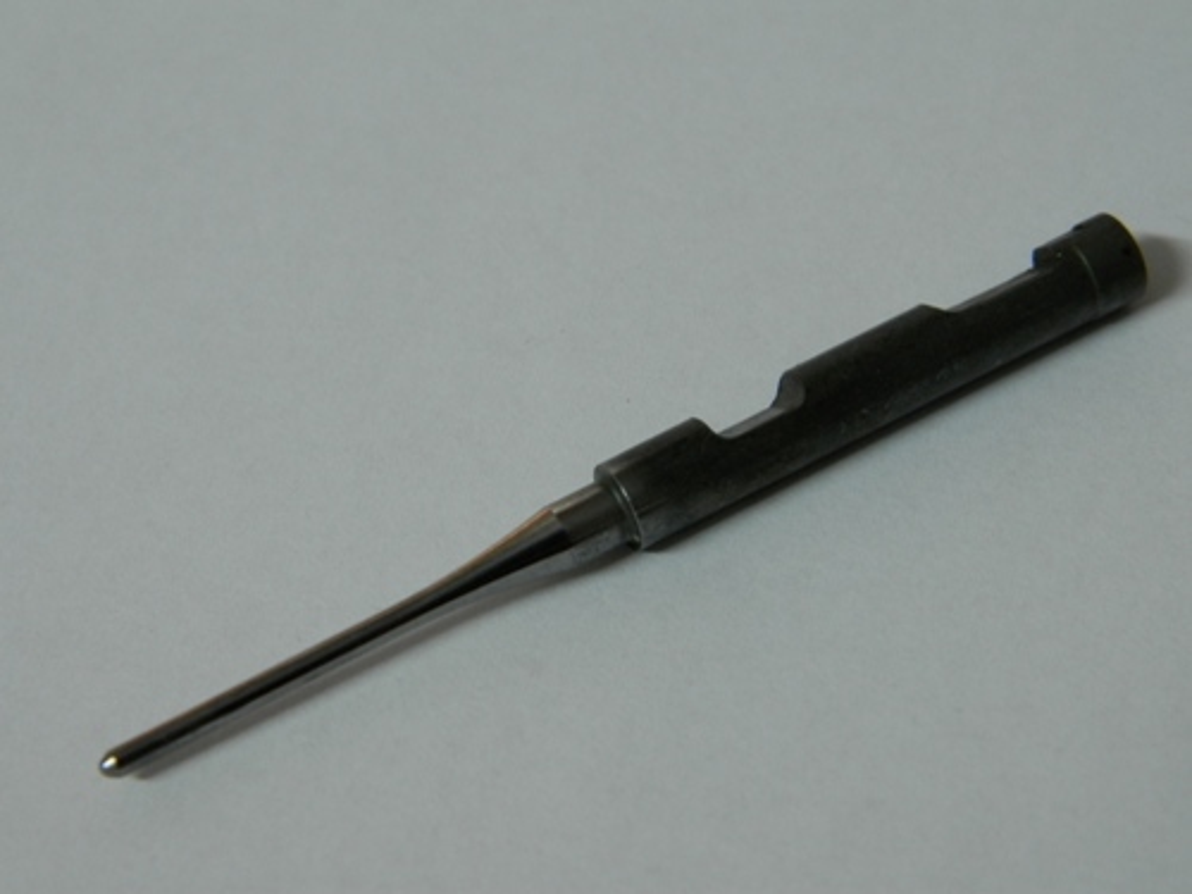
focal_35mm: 82
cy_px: 447
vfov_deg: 18.0
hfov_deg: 23.8
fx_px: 2824
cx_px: 596
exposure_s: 1/20
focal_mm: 14.6
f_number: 4.2
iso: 200
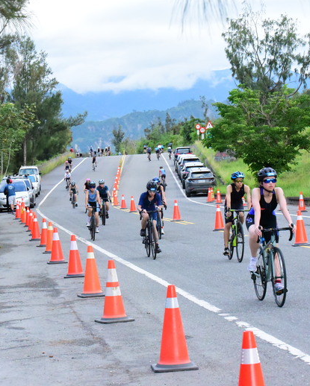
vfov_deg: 14.8
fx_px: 1490
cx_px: 158
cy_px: 193
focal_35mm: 130
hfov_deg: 11.9
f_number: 11
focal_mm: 92
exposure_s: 1/2000
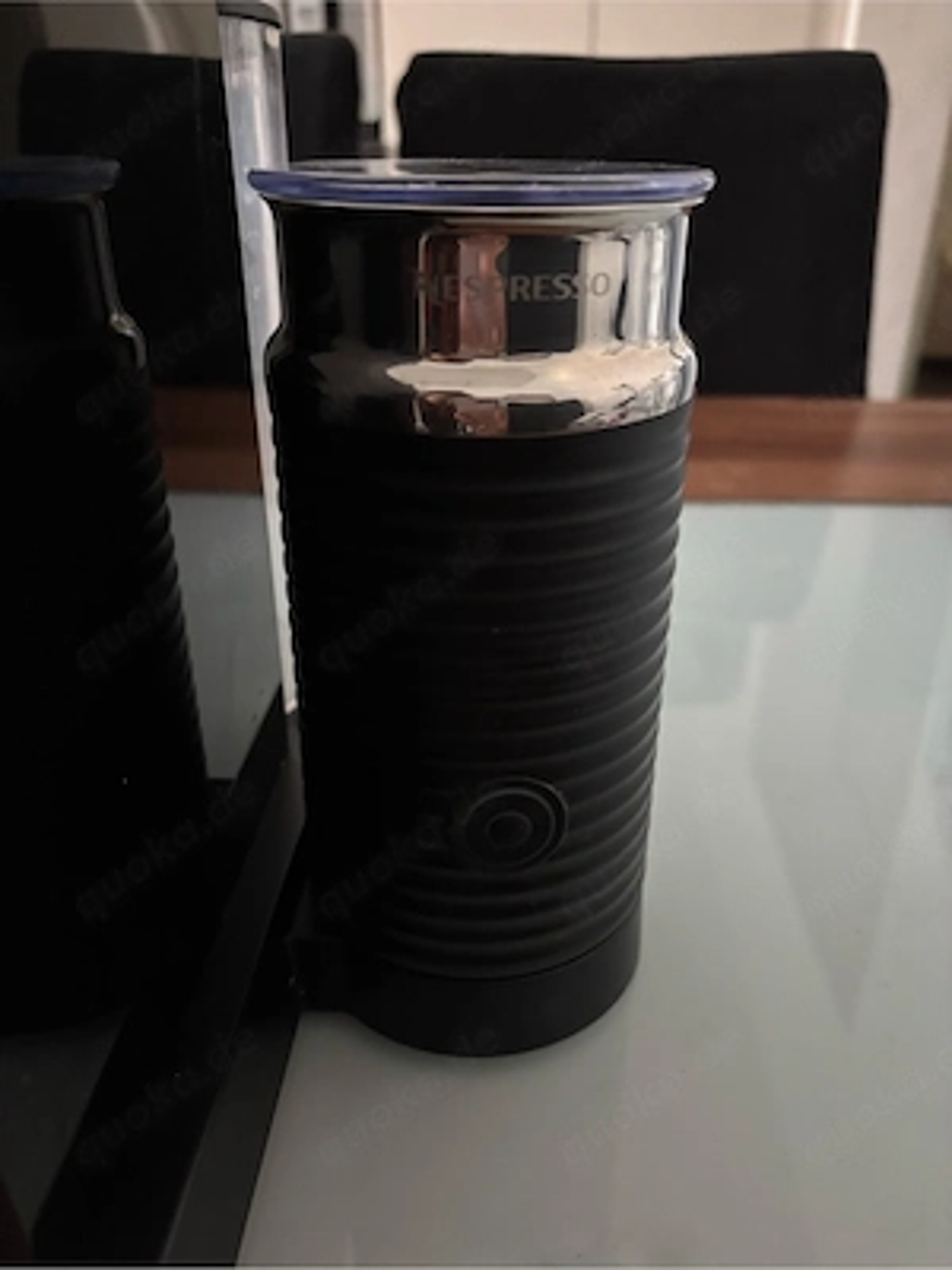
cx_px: 476
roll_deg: -0.5
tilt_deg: -27.3
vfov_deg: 67.3
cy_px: 635
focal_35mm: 26
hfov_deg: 53.1
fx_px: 953
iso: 1000
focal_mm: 5.96
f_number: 1.6
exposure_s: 1/30
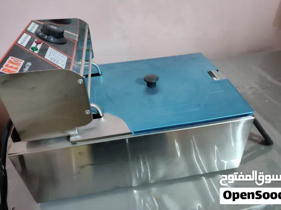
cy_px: 102
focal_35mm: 27
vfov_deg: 51.3
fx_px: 219
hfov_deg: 65.3
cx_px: 148
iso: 774
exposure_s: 1/20
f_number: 1.9
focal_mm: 6.04
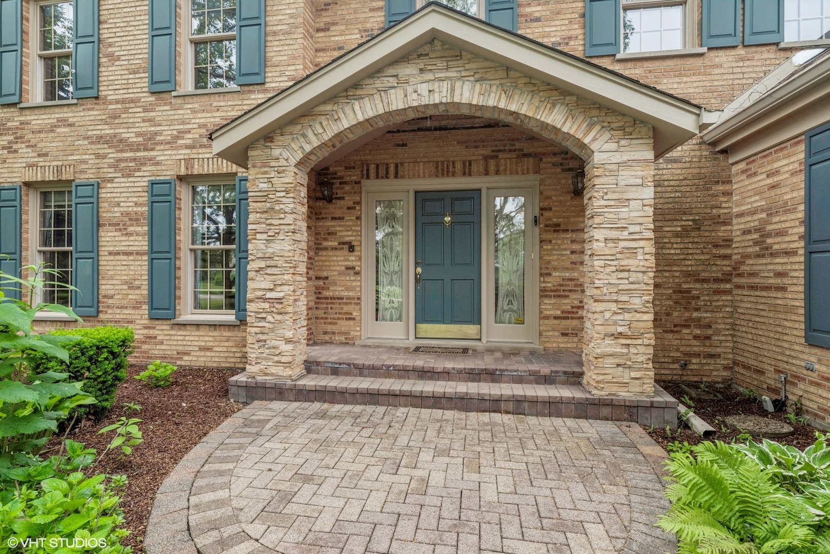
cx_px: 415
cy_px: 277
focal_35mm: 17
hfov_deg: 93.3
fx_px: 392
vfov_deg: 70.5
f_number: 8
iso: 200
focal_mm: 17
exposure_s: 1/200
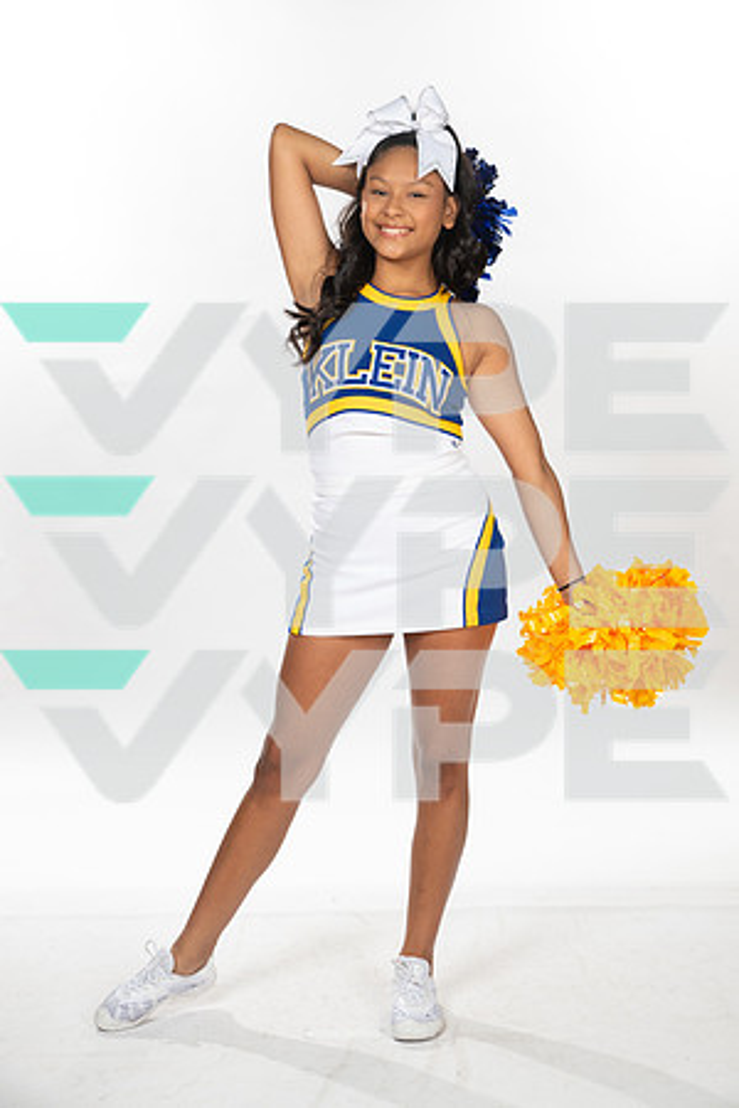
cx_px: 370
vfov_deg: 36.2
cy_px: 554
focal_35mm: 55
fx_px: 1693
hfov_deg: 24.6
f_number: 7.1
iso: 800
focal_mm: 55
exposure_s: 1/320
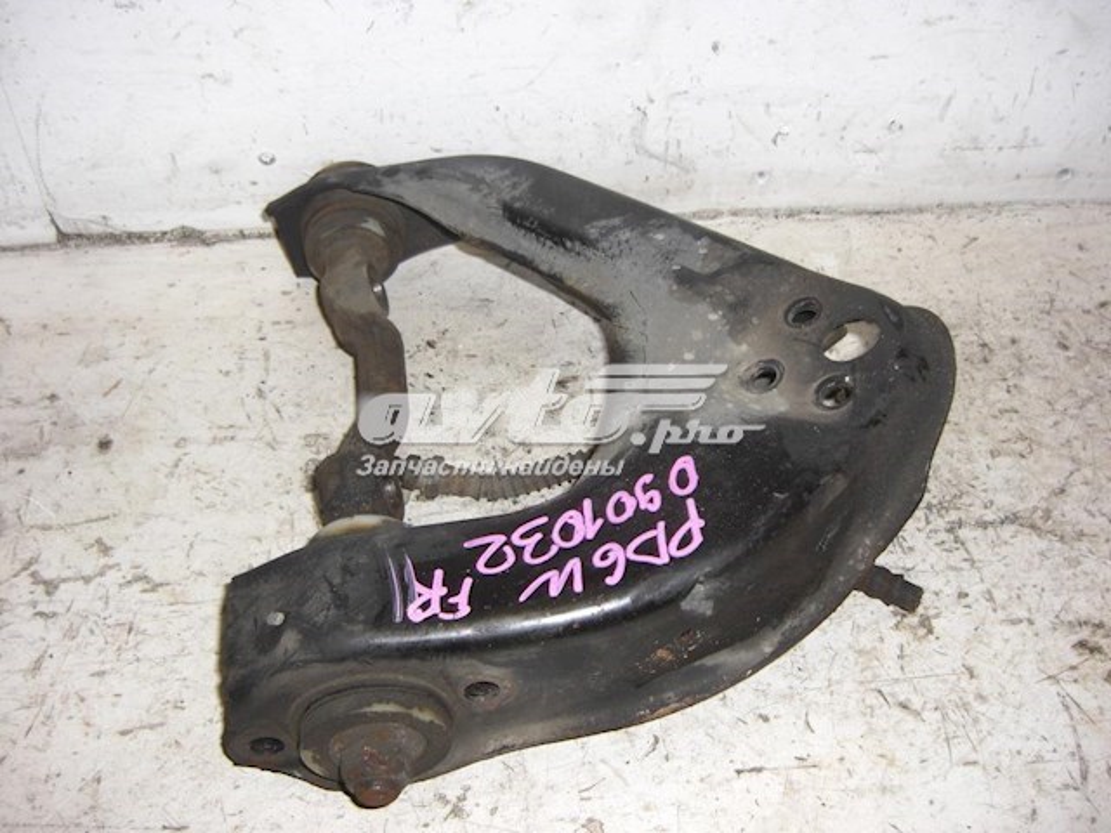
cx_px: 556
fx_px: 1220
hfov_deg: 49.0
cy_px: 416
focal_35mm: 38
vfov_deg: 37.7
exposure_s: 1/60
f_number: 2.8
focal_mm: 7.9
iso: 80
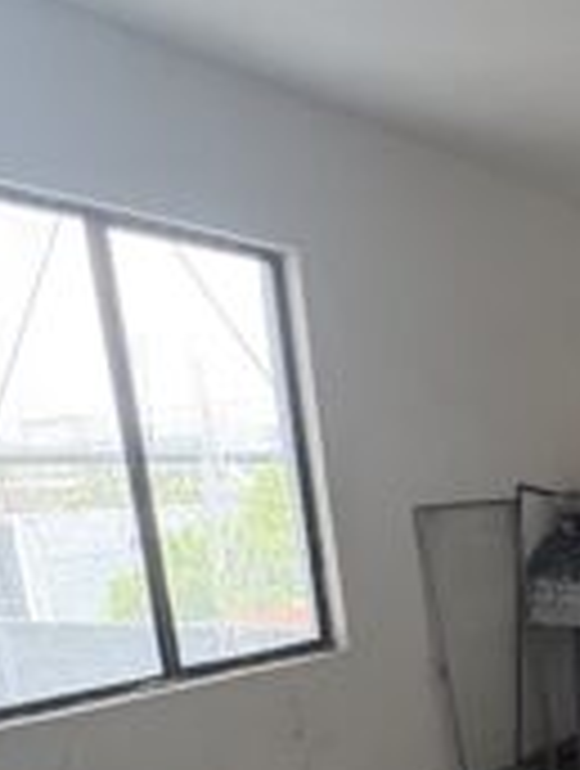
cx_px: 818
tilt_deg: -14.5
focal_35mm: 49
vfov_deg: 35.6
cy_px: 747
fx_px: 1091
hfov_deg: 24.6
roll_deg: +0.6
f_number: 2.2
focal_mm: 2.22
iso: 250
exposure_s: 1/60
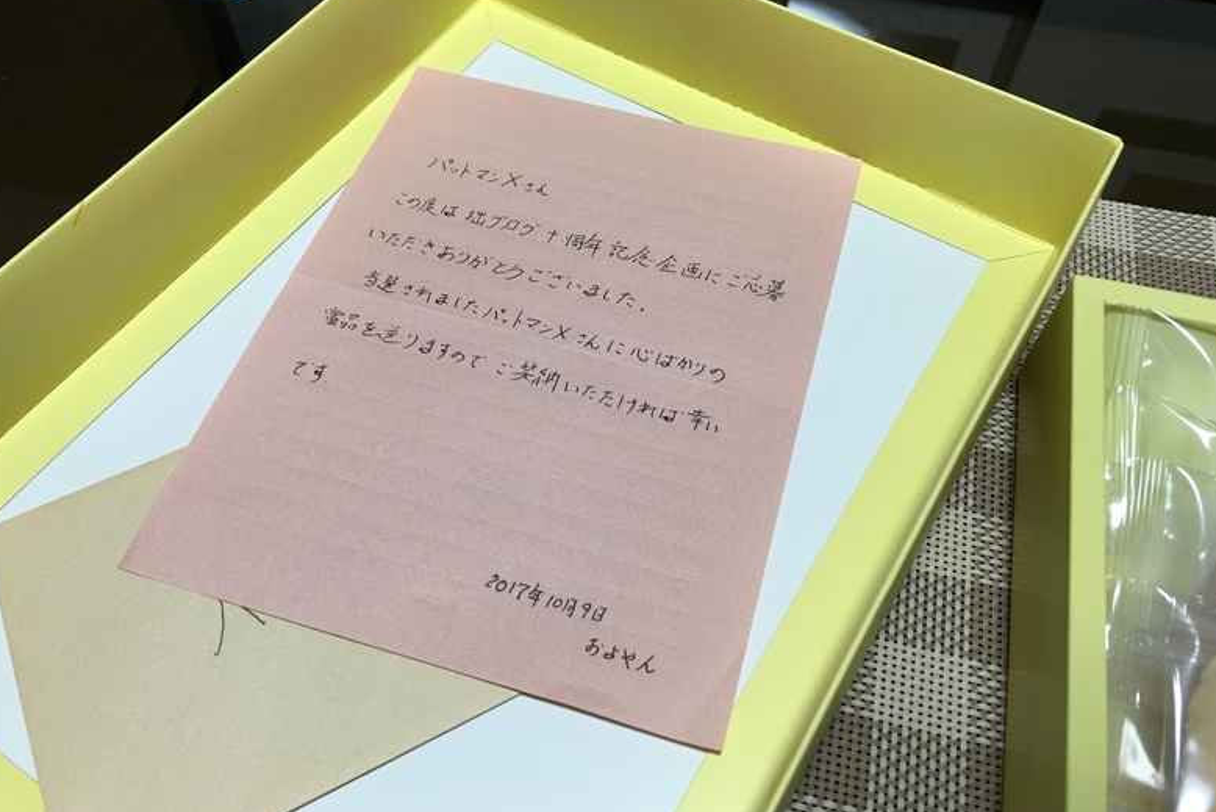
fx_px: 1047
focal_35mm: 31
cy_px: 374
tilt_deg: -58.3
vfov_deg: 42.3
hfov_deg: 60.3
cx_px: 614
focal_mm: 4.15
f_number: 2.2
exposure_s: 1/30
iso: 32
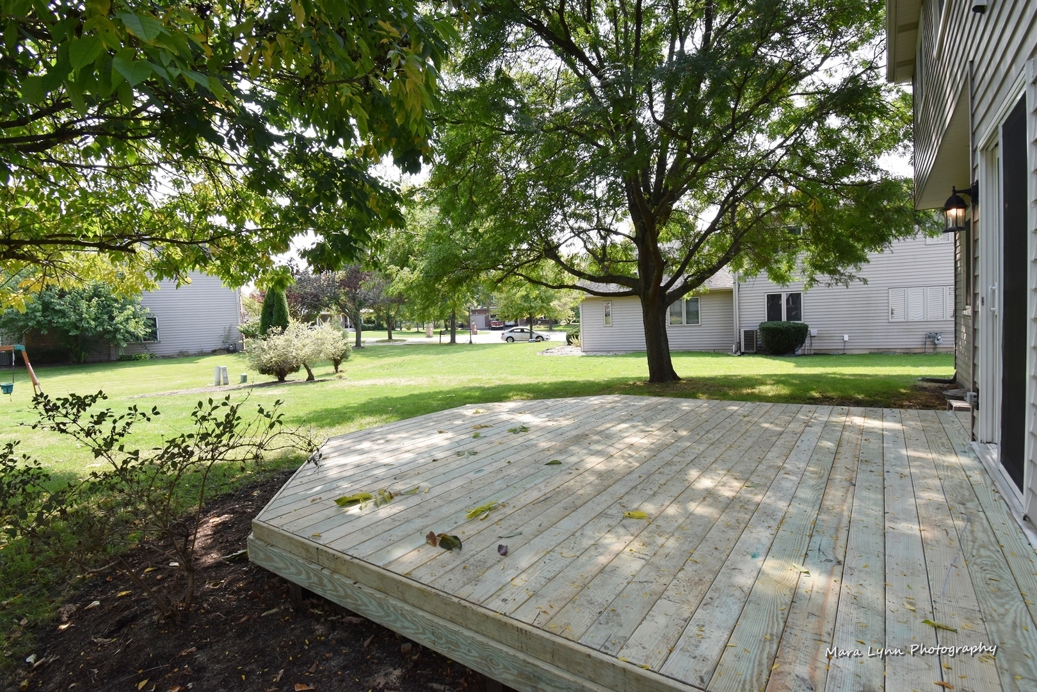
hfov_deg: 92.4
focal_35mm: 17
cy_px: 346
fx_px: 497
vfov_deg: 69.7
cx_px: 518
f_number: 8
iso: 360
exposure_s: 1/250
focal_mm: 11.5
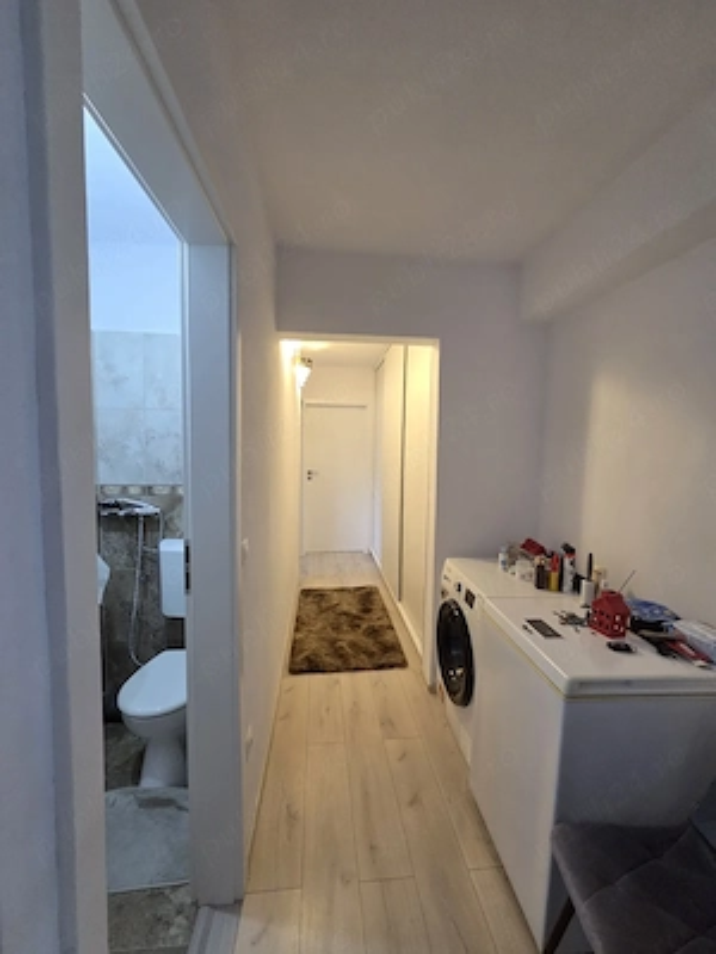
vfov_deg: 106.2
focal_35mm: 13
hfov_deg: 89.9
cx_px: 358
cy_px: 477
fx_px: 359
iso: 500
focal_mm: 2.2
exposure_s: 1/100
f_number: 2.2
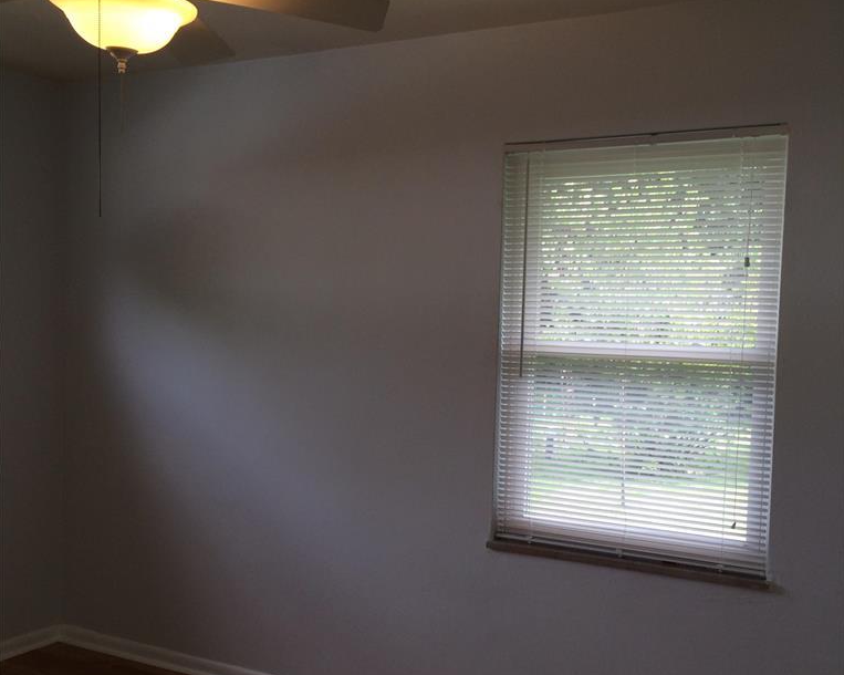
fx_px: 949
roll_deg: -3.0
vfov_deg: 39.0
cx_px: 421
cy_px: 403
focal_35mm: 38
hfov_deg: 47.9
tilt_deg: -5.6
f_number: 2.2
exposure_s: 1/120
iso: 50
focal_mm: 4.15
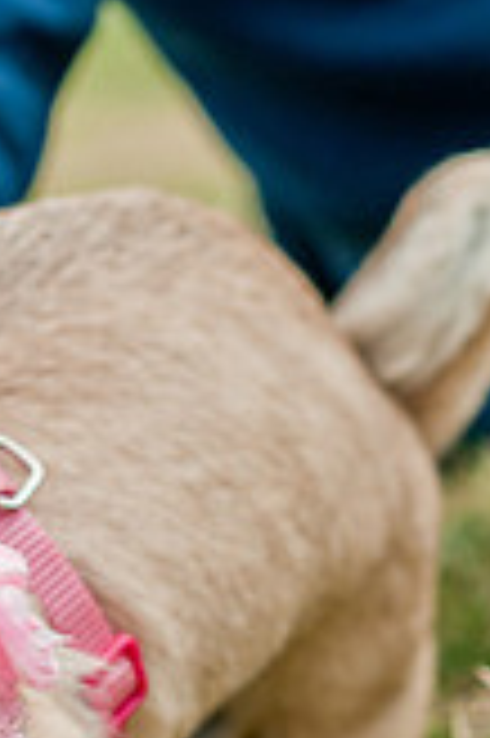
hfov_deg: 6.6
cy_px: 526
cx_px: -83
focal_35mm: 206
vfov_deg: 10.0
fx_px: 4214
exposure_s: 1/1600
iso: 200
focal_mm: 50
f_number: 3.2
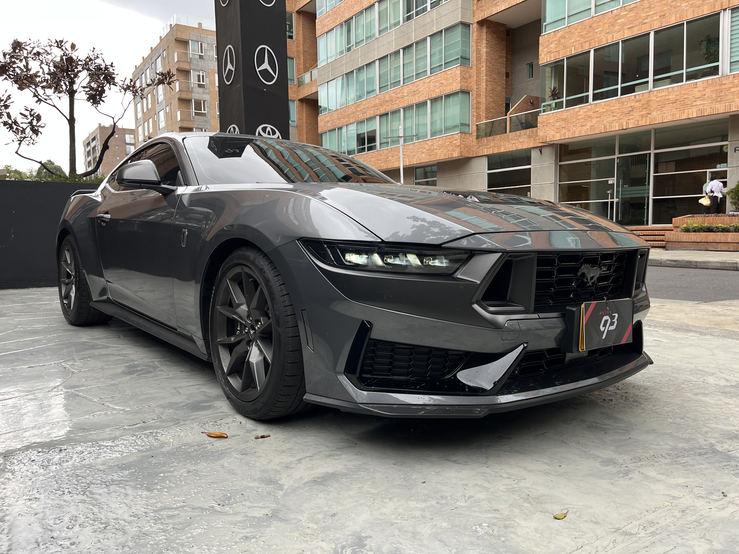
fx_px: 555
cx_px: 370
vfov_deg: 53.1
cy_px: 277
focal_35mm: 26
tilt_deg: -5.3
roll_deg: +0.8
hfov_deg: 67.3
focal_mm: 5.1
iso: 50
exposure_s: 1/304
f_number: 1.6
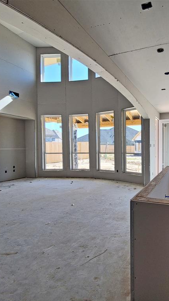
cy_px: 151
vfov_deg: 89.6
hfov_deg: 54.6
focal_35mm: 19
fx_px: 151
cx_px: 134
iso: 40
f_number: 2.2
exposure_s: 1/226
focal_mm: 1.74
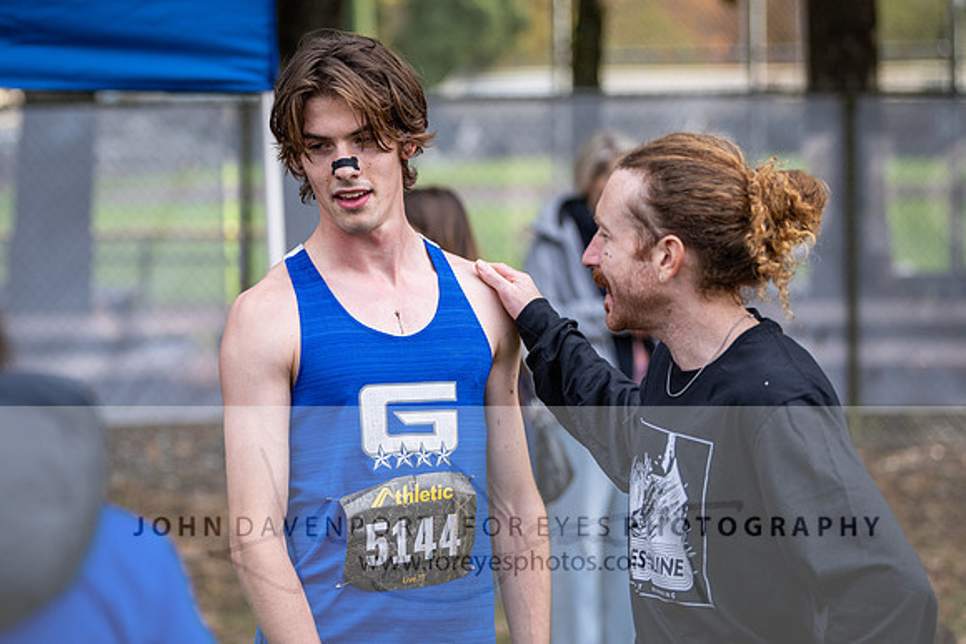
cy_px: 248
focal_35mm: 118
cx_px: 426
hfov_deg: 17.4
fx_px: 3156
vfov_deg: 11.7
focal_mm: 95
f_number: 2.8
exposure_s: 1/1000
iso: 360
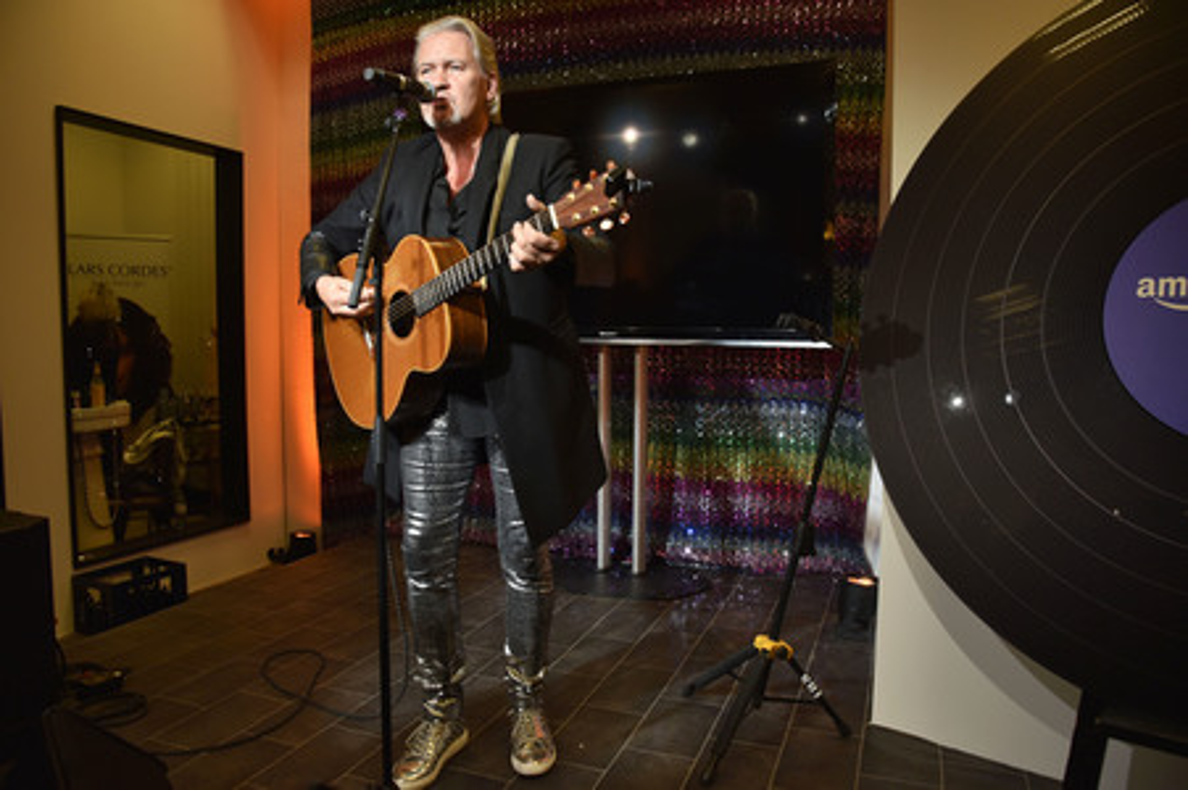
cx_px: 594
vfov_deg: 53.1
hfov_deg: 73.8
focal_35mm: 24
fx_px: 791
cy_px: 395
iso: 640
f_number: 6.3
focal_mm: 24
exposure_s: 1/125
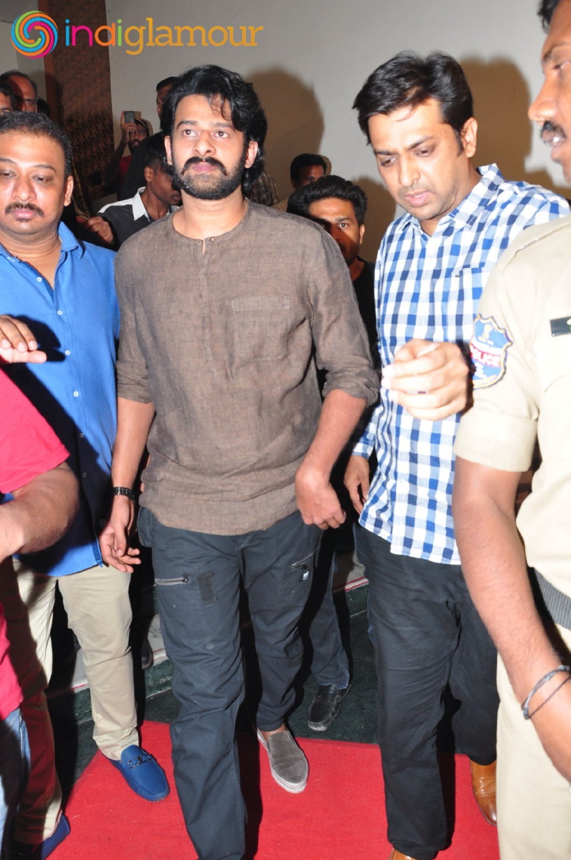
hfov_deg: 47.8
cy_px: 430
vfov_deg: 67.5
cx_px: 286
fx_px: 644
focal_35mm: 27
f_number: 8
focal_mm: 18
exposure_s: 1/125
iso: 400
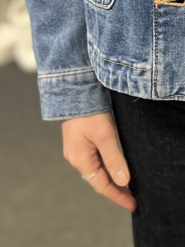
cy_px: 14
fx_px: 912
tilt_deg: -19.9
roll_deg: +0.4
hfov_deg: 11.0
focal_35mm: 128
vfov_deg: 15.2
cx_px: 296
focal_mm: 5.7
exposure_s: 1/50
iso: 125
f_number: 1.5
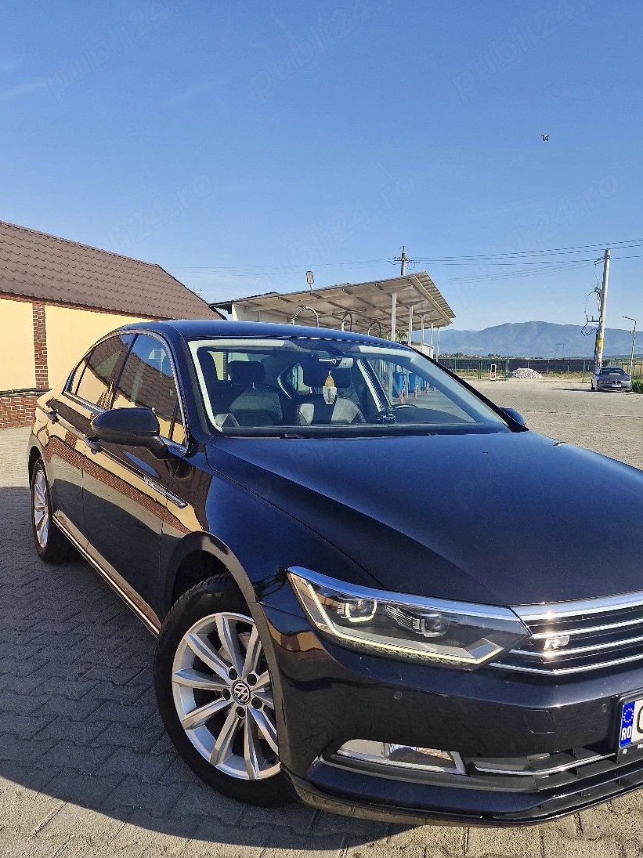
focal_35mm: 28
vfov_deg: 63.3
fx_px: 694
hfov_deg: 49.4
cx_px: 384
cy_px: 471
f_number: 1.8
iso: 50
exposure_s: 1/1111
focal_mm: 5.54
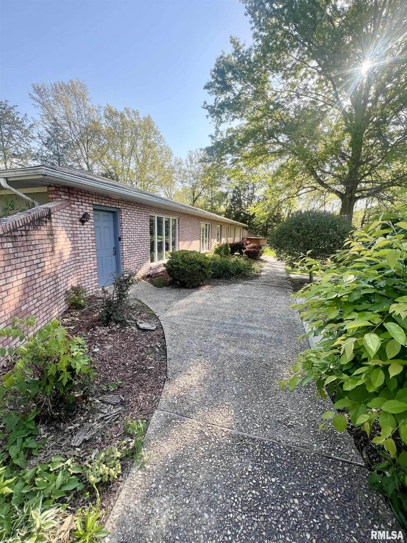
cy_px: 272
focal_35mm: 13
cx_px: 204
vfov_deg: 106.2
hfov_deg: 89.9
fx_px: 204
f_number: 1.8
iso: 32
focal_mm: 1.57
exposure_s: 1/287
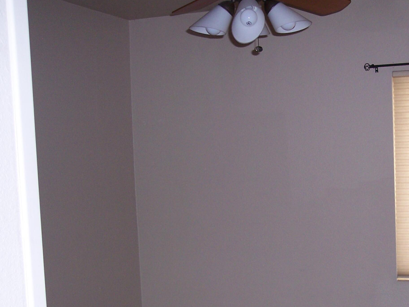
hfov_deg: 29.7
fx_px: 756
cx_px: 318
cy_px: 235
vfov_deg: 22.7
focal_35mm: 64
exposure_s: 1/60
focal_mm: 8
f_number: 2.8
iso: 140
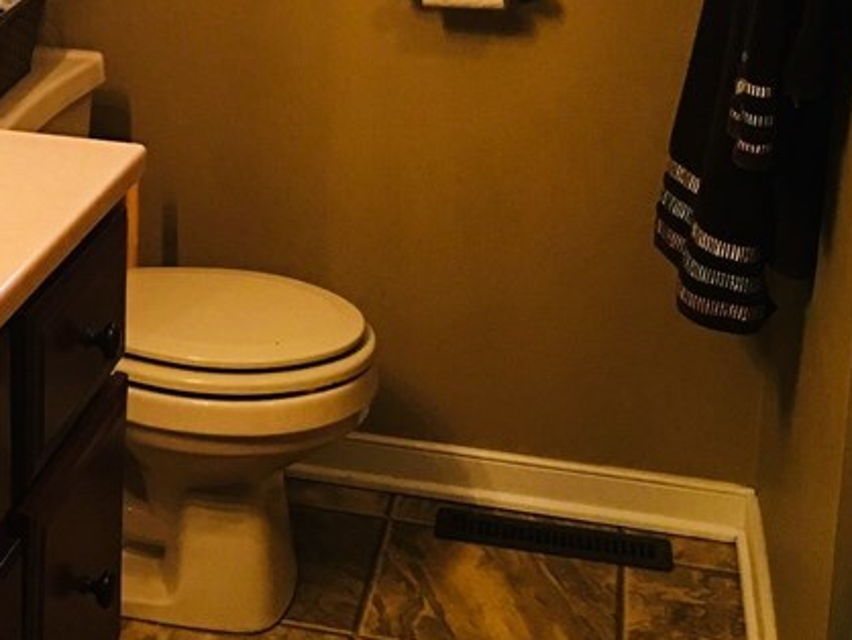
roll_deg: -0.1
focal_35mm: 71
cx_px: 110
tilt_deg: -9.2
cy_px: -6
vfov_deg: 20.1
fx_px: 1749
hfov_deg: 26.6
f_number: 2.2
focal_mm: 4.15
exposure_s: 1/15
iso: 100
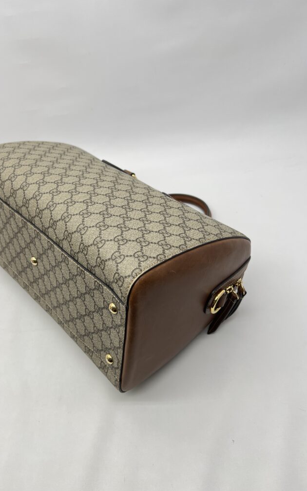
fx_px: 375
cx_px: 121
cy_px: 246
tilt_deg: -43.1
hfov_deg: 44.3
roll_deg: +12.3
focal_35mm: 28
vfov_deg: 66.5
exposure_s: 1/115
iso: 40
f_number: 1.5
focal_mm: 5.7
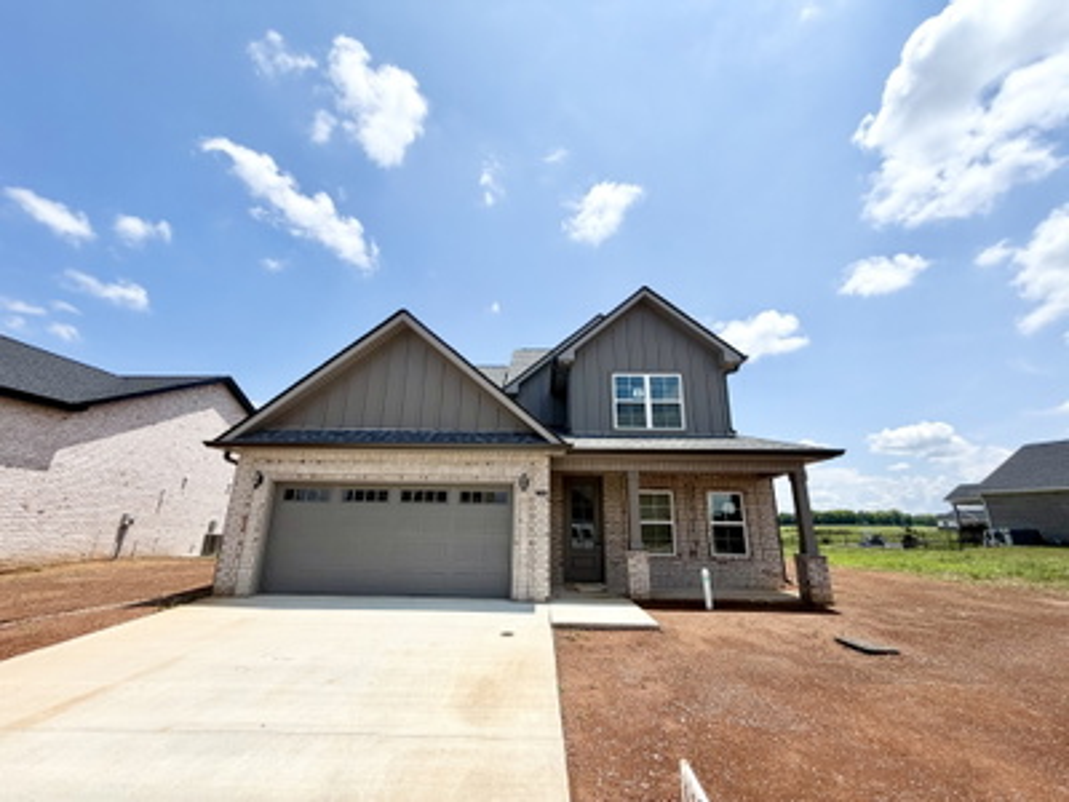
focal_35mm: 14
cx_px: 534
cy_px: 401
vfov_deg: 85.7
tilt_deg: +16.3
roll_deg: -0.6
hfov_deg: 102.1
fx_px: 432
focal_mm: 2.22
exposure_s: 1/1259
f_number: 2.2
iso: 20
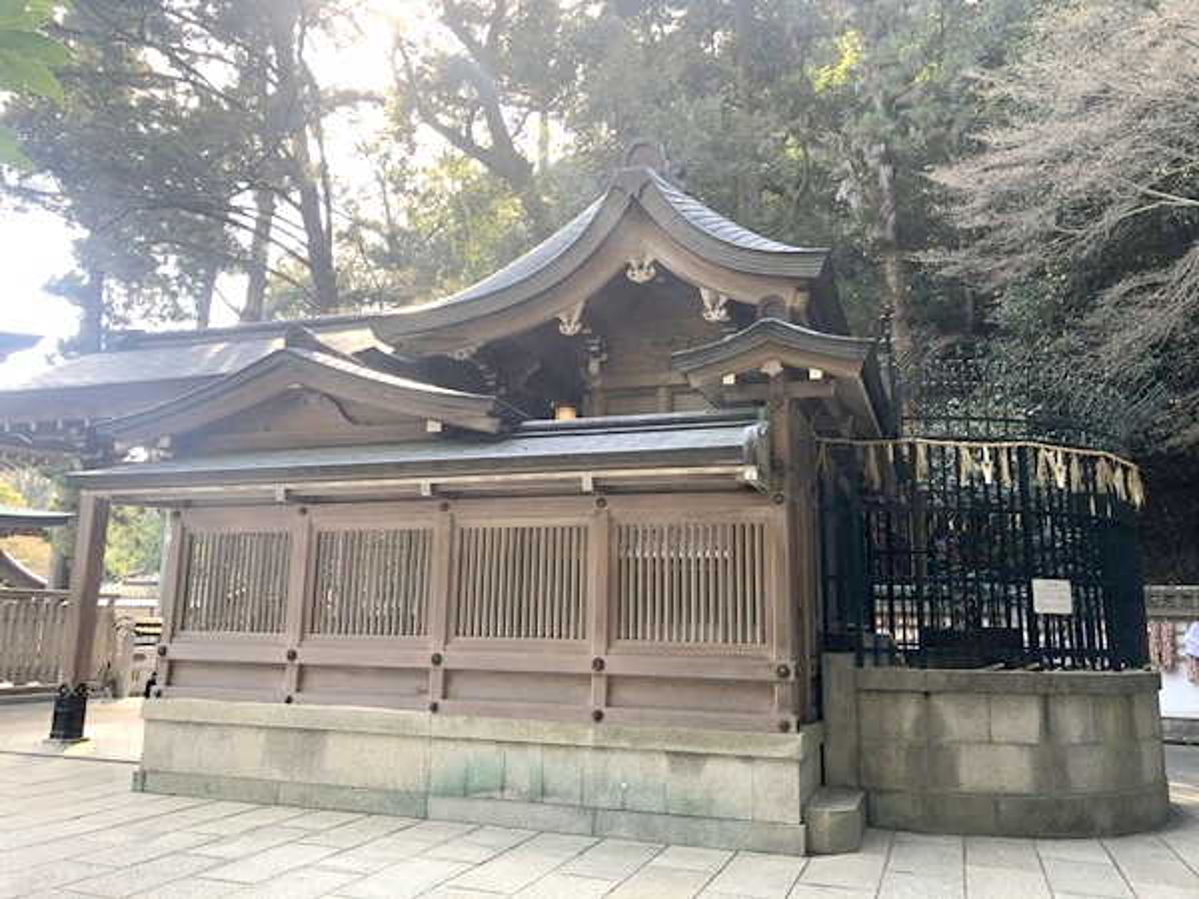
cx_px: 600
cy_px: 450
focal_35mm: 28
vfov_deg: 49.7
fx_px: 970
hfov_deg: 63.4
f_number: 1.8
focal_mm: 3.99
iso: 50
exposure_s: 1/120
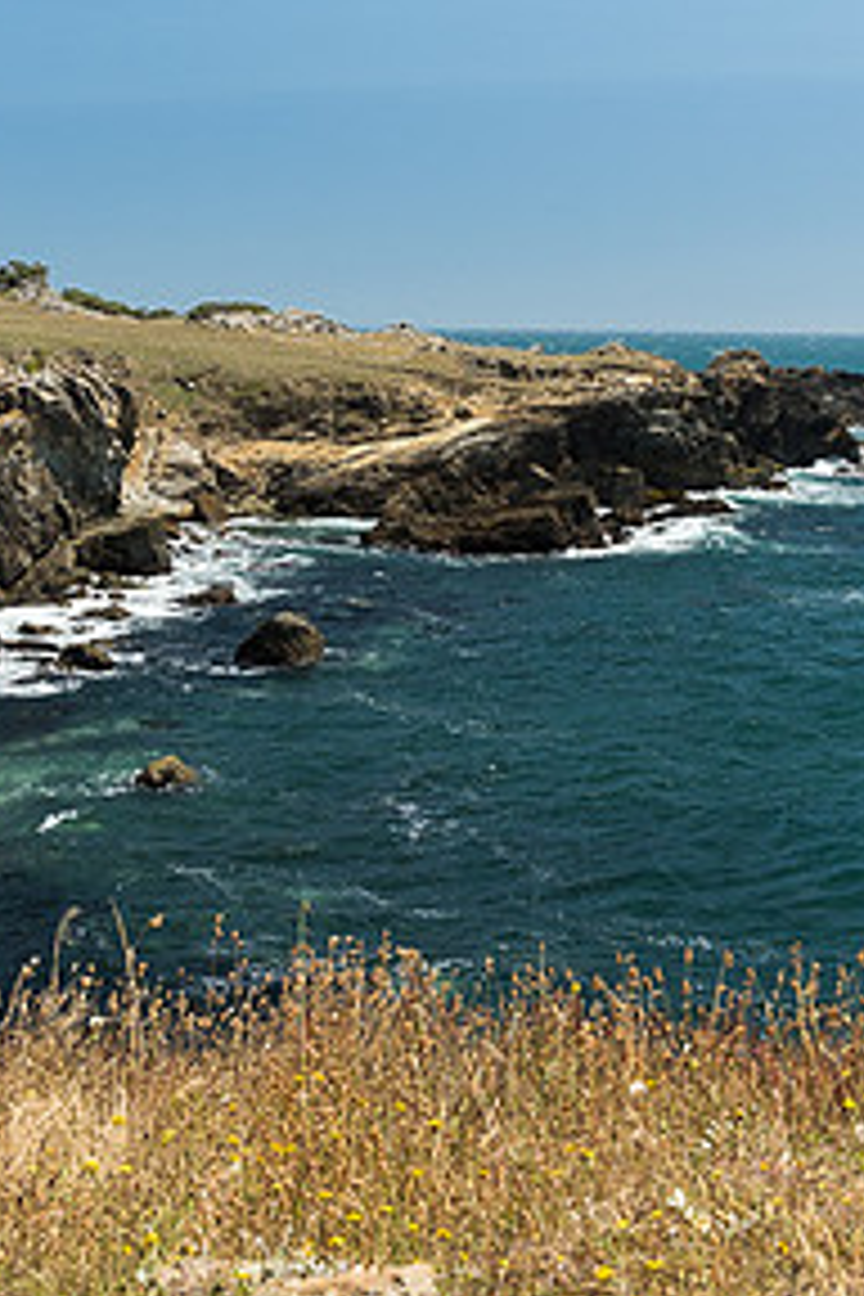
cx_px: 588
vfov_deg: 34.1
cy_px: 415
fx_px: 2088
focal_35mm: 58
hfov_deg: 23.3
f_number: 8
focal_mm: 28
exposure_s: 1/400
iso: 400
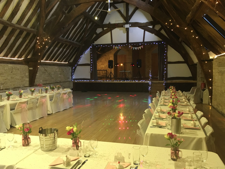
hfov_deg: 61.7
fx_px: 188
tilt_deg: -4.3
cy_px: 84
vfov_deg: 48.2
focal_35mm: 29
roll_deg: +1.9
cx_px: 112
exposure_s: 1/17
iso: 200
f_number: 2.2
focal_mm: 4.15
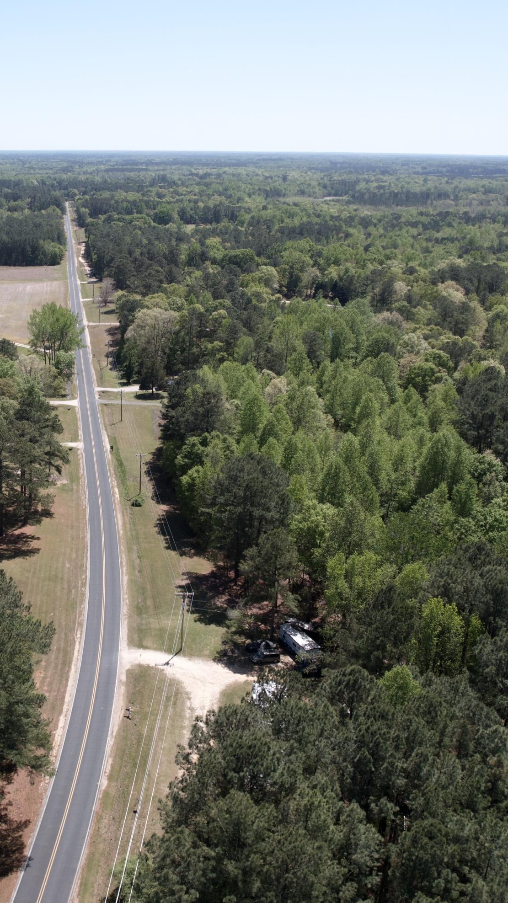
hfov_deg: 32.8
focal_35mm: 35
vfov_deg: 56.6
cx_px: 106
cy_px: 448
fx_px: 838
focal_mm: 8.38
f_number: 2.8
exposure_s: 1/1600
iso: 140
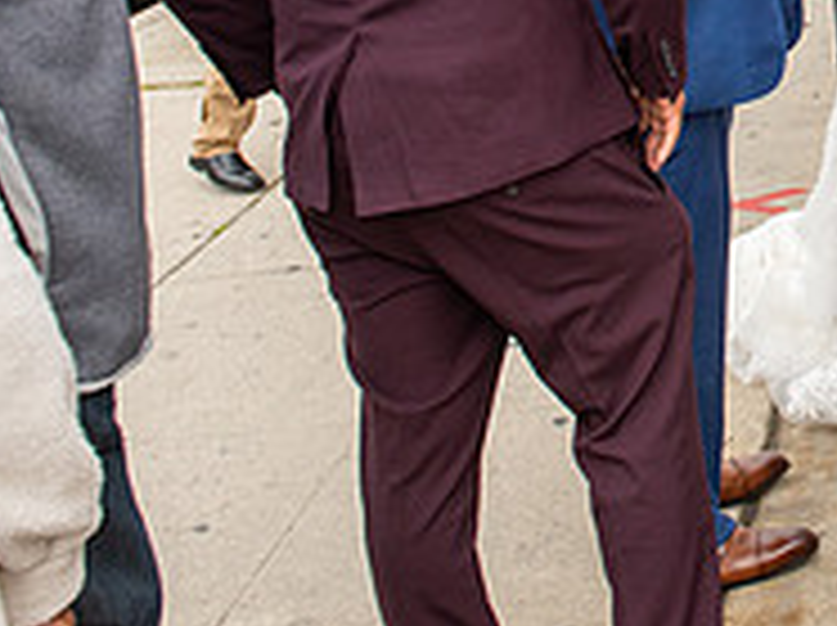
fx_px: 1739
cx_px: 1066
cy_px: -218
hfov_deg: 24.0
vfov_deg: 18.7
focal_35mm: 72
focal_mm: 24
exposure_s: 1/250
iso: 400
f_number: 6.3
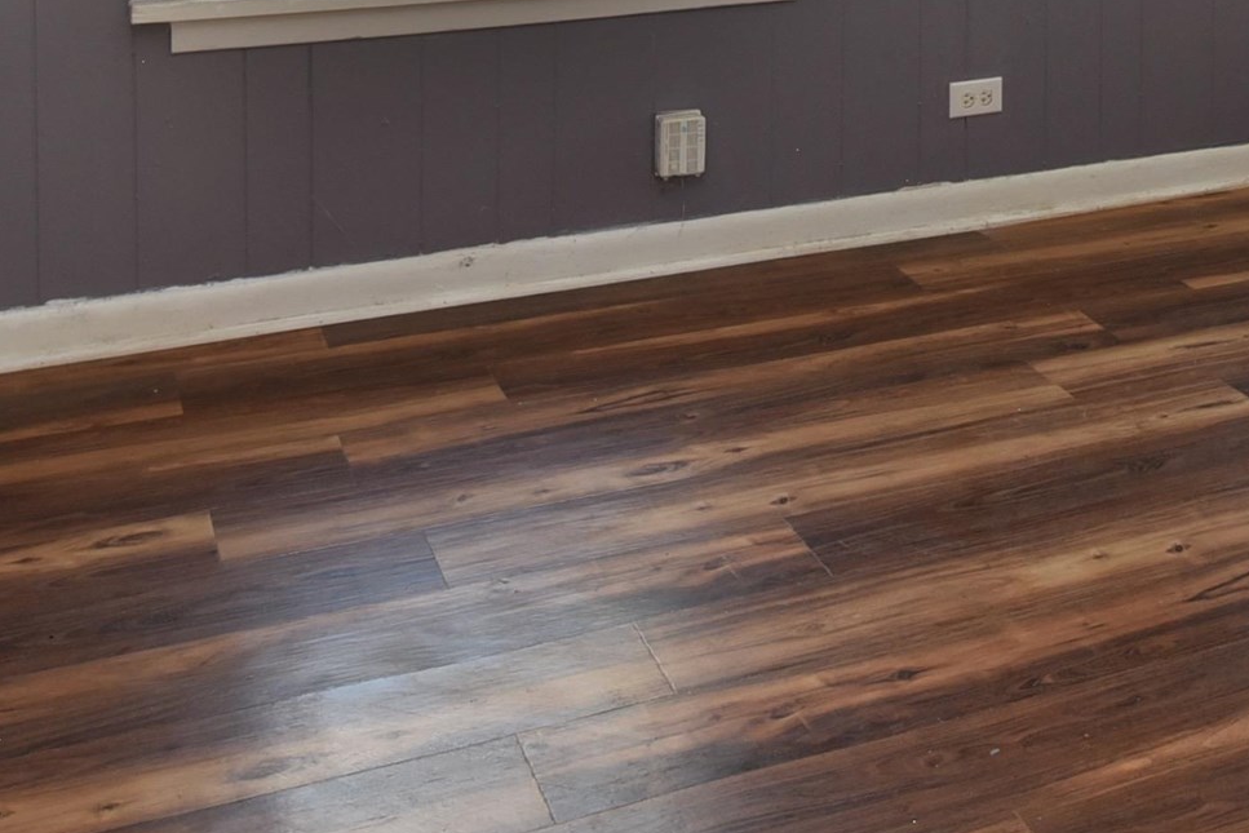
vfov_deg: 22.2
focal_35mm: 54
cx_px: 1113
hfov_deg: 34.9
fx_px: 1874
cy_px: -275
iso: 400
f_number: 4.5
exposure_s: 1/80
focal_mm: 17
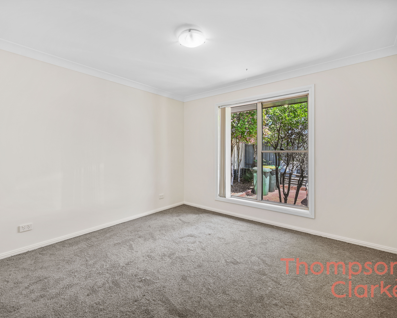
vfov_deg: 80.4
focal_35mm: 16
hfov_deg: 93.1
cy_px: 159
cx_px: 193
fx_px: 188
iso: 100
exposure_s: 1/6
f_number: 4
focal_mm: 14
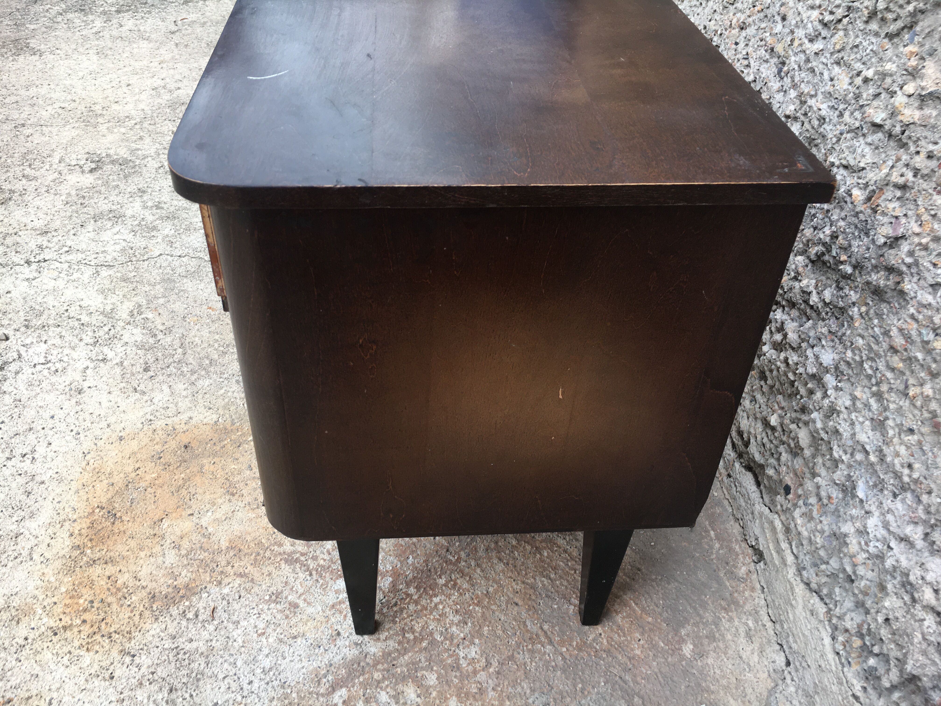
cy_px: 353
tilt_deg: -41.0
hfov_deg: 61.7
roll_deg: -1.6
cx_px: 470
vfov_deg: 48.2
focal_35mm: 29
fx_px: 788
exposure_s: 1/100
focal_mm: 4.15
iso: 32
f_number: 2.2
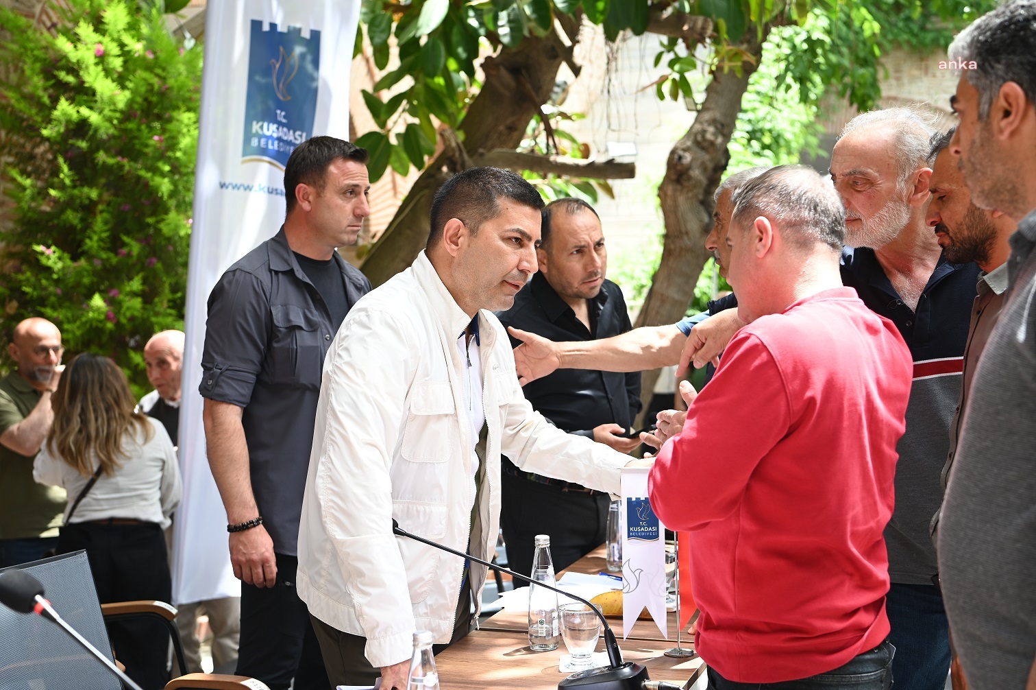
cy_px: 345
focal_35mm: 55
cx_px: 518
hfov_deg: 36.3
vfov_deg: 24.6
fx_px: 1582
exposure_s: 1/80
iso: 100
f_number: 4.5
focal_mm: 55
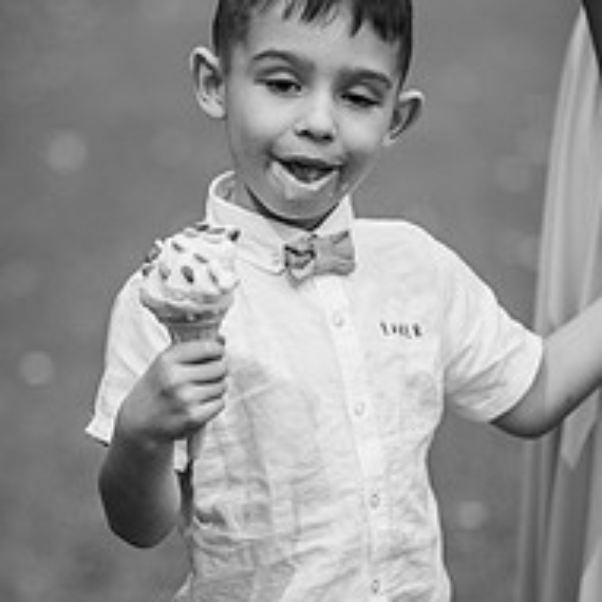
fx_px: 3365
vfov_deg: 10.2
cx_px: 271
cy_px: 377
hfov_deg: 10.2
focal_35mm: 171
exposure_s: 1/200
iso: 250
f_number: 1.8
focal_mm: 85
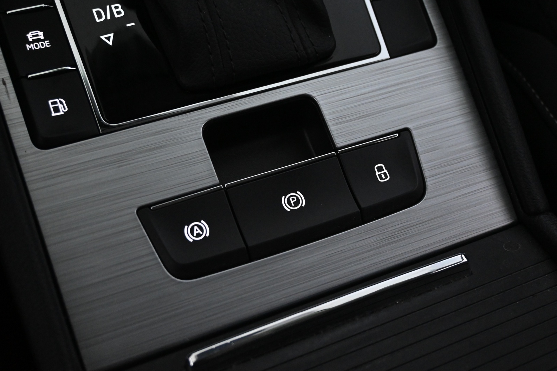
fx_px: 712
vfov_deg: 29.2
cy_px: 187
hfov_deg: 42.7
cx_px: 284
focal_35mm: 46
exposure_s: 1/50
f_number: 4.8
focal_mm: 30
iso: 4000
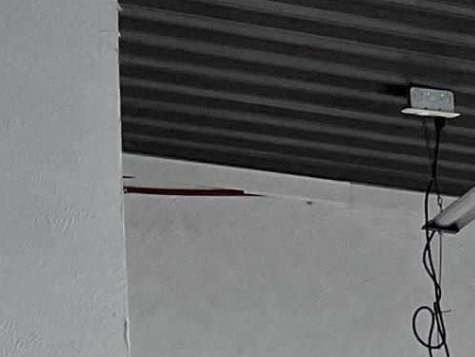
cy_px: 877
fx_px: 2183
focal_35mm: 159
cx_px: 1327
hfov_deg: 10.0
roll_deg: -0.9
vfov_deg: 8.5
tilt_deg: -6.7
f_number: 1.5
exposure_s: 1/120
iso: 100
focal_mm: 5.7
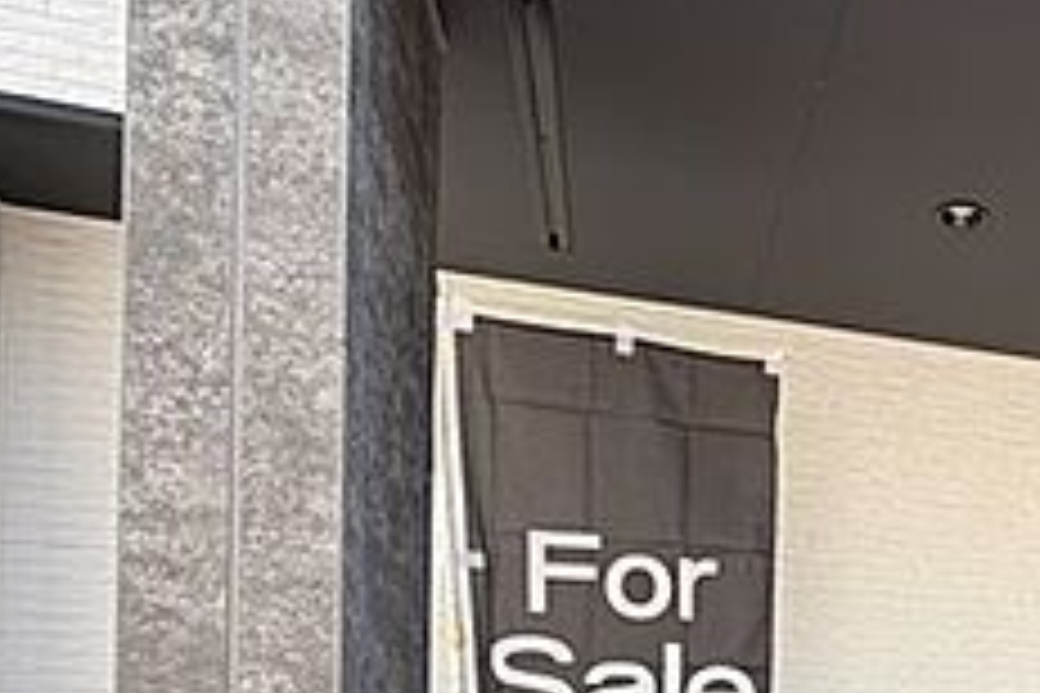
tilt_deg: +1.2
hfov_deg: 42.0
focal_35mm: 39
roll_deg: -0.1
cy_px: 731
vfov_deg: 31.1
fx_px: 1127
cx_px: 1072
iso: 40
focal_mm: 2.22
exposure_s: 1/143
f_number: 2.2
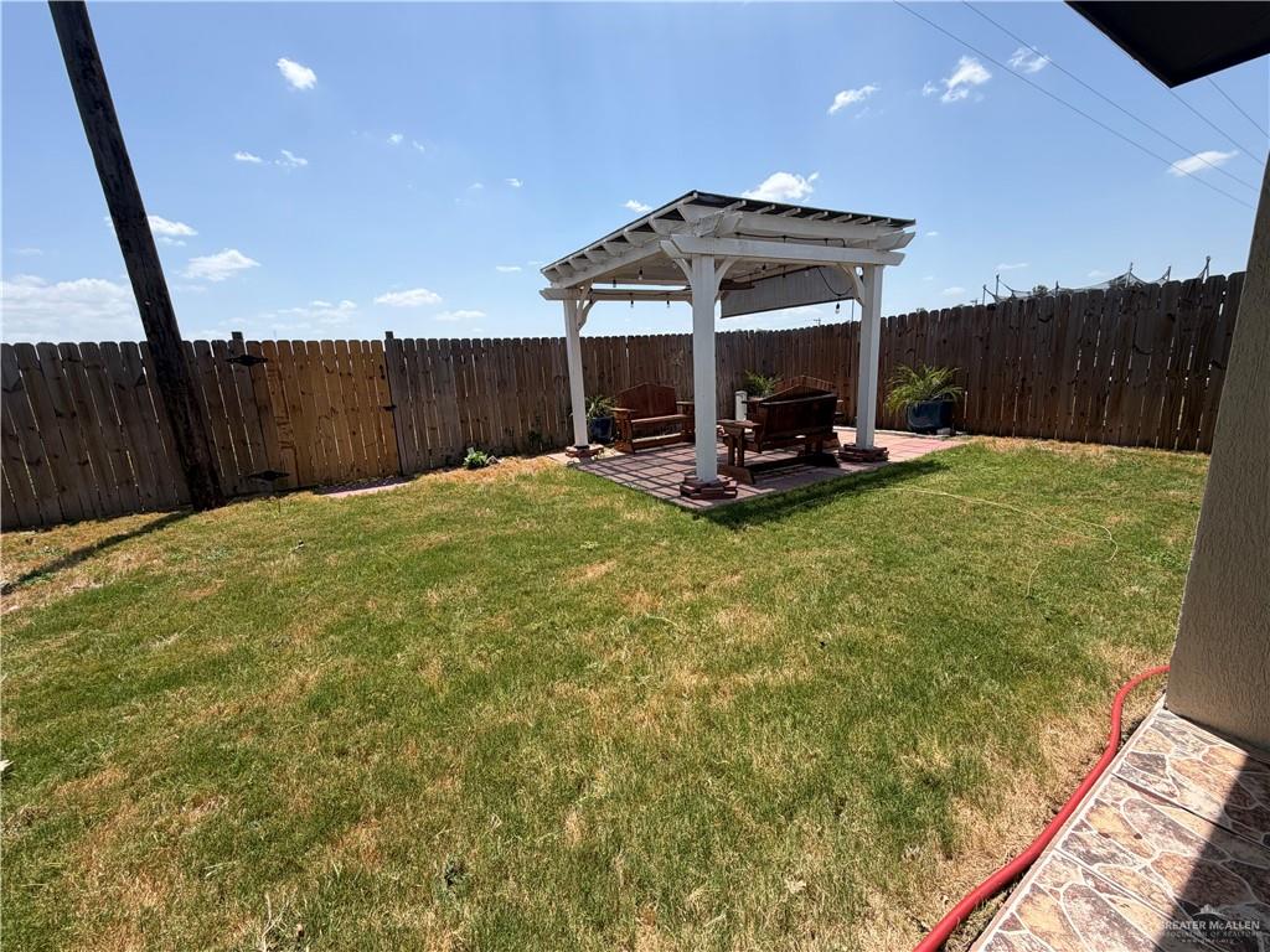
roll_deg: +3.6
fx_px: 514
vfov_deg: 85.7
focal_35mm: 14
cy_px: 476
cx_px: 635
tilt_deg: -12.0
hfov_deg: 102.1
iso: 20
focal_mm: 2.22
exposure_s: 1/779
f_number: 2.2
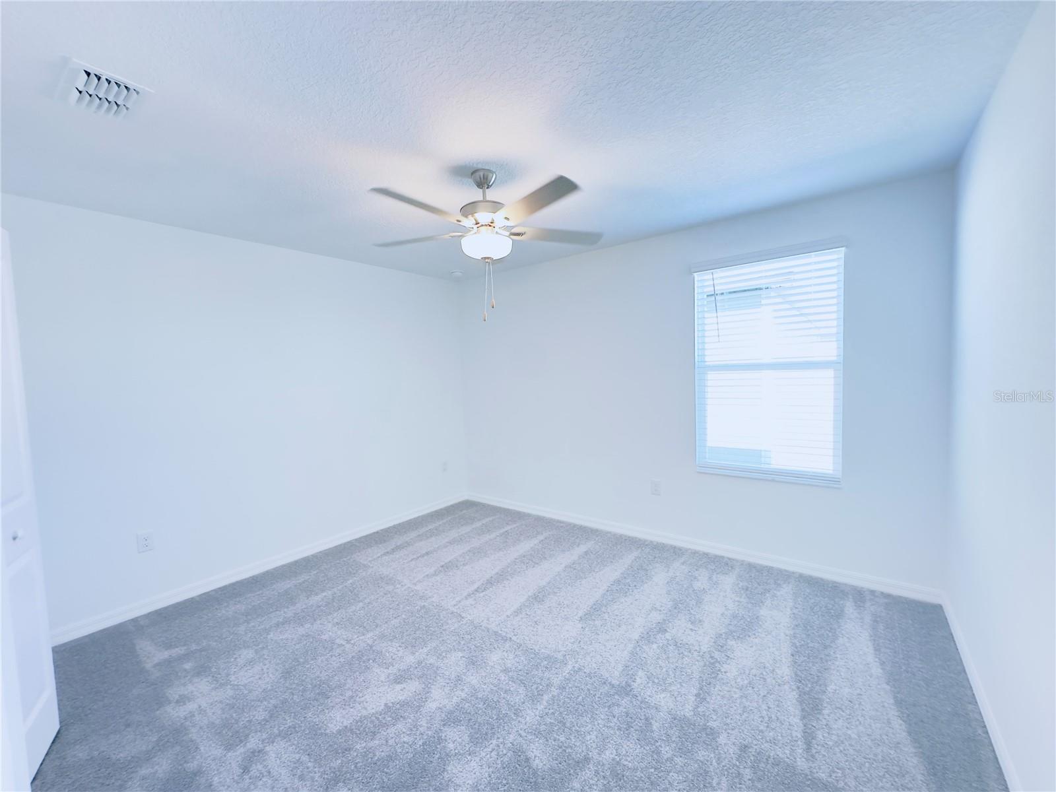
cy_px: 396
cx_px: 528
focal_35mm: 14
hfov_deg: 102.1
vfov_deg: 85.7
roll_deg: +1.4
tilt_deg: -2.4
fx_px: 427
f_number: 2.2
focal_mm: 2.22
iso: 250
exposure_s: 1/60
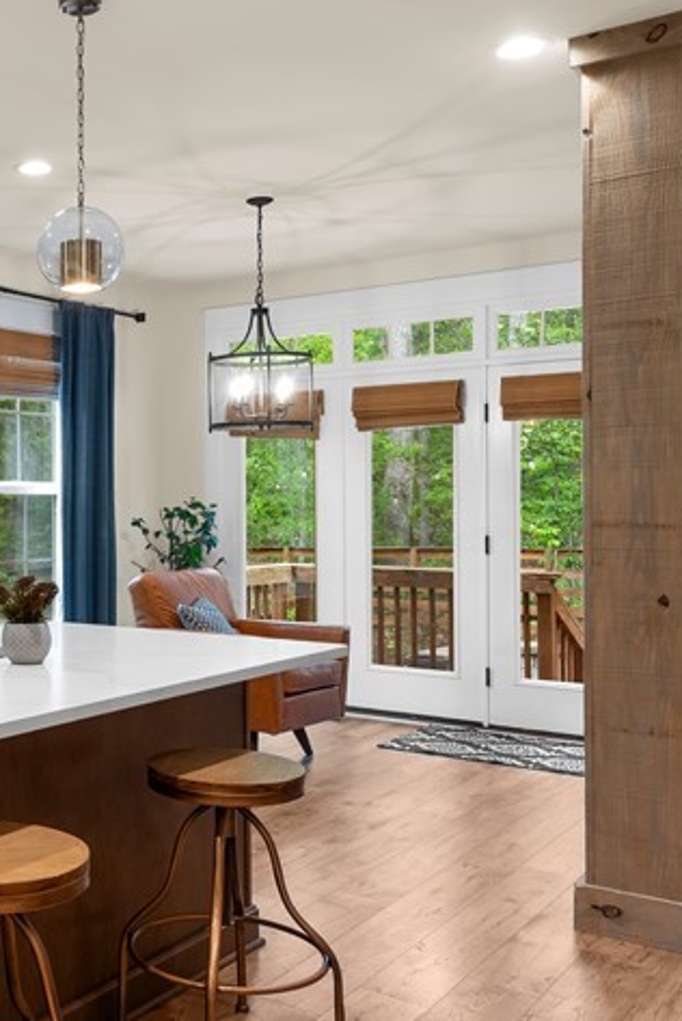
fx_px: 1107
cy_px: 408
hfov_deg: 30.9
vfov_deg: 49.2
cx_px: -52
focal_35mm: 39
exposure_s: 1/4
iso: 640
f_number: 8
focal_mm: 17
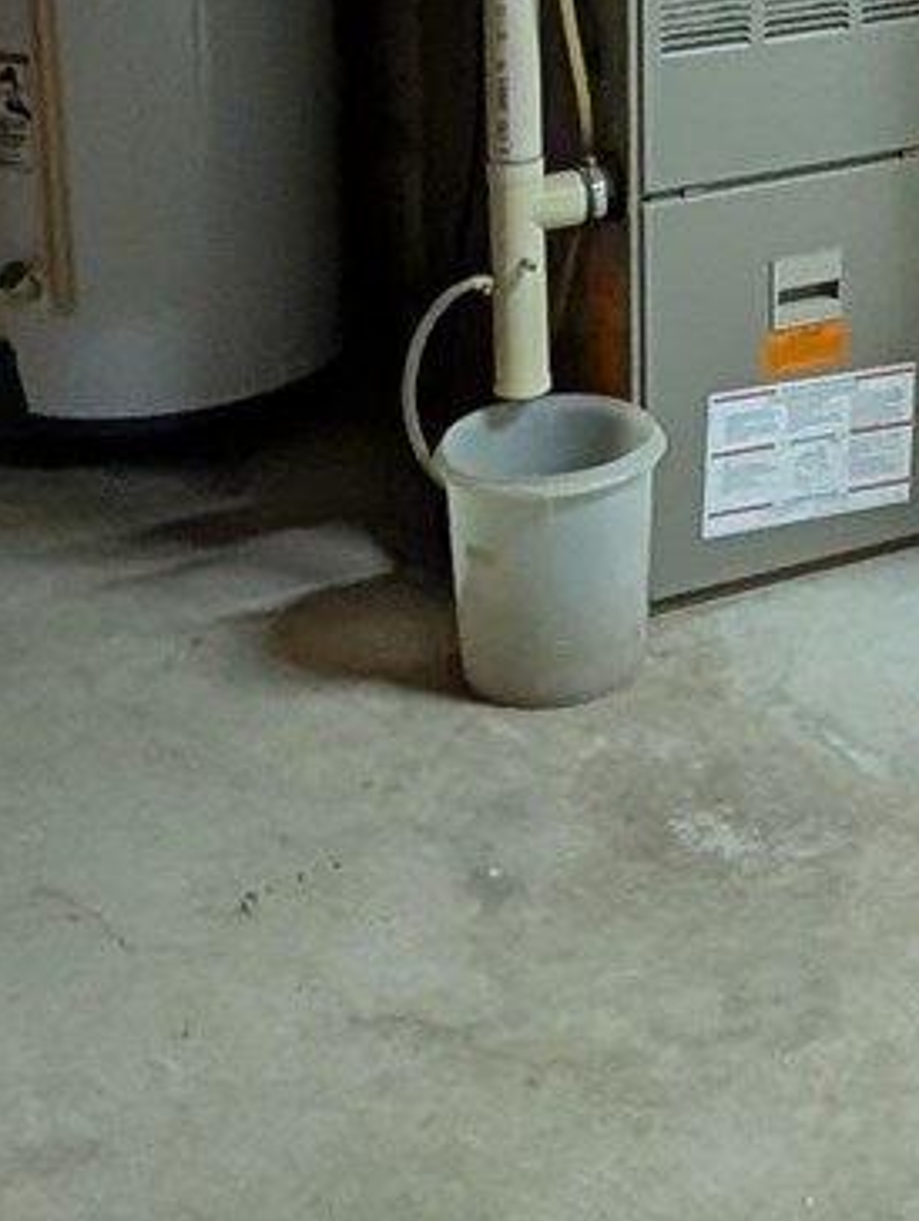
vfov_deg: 21.9
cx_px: 1023
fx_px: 2684
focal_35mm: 76
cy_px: -547
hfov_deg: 18.6
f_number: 1.7
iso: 234
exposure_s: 1/30
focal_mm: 2.02
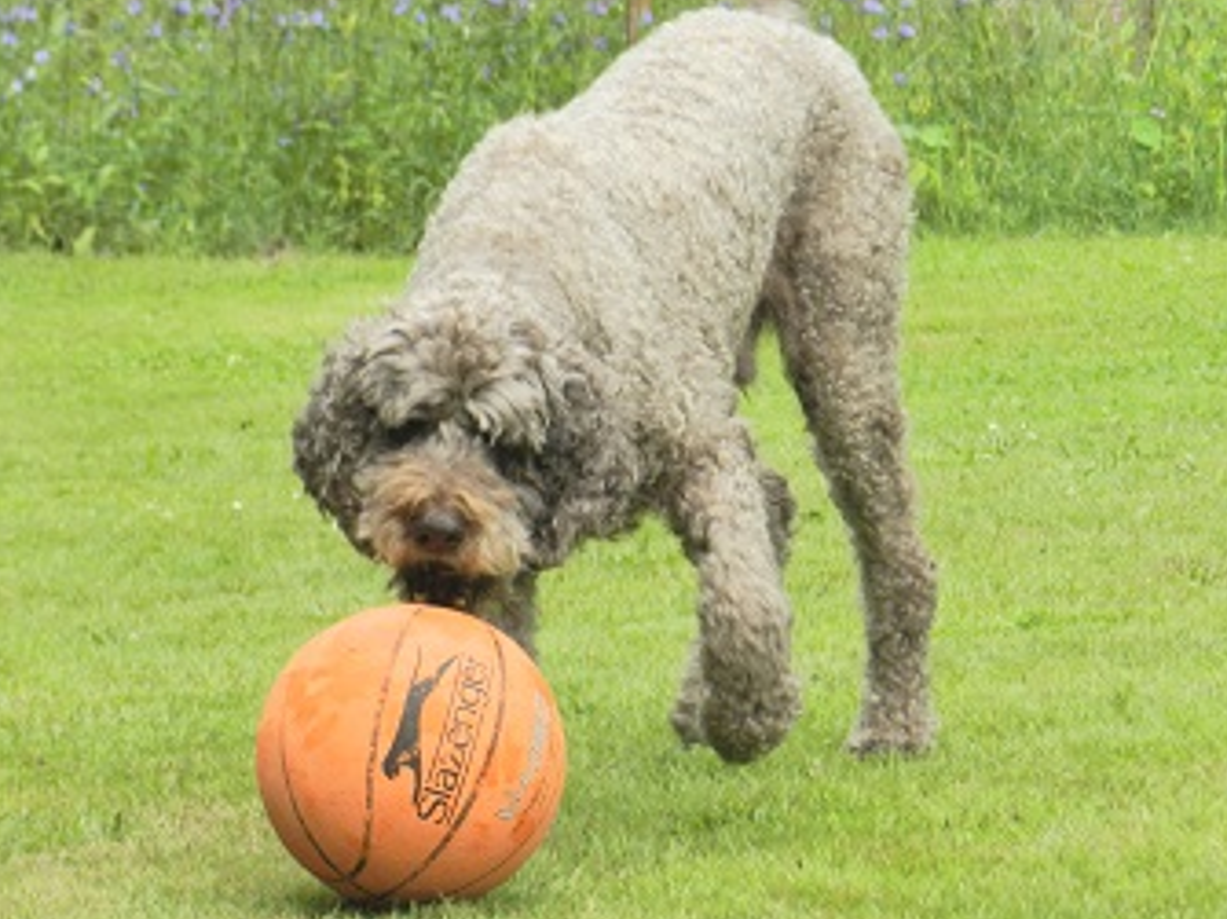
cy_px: 491
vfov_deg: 5.8
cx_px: 689
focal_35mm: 257
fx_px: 9106
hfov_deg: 7.7
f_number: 5.6
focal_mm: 38.2
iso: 200
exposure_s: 1/250
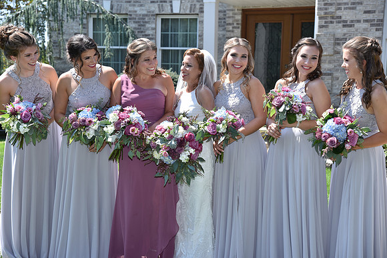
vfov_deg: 18.2
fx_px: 806
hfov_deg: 27.0
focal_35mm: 75
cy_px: 129
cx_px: 194
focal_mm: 75
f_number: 5.6
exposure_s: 1/160
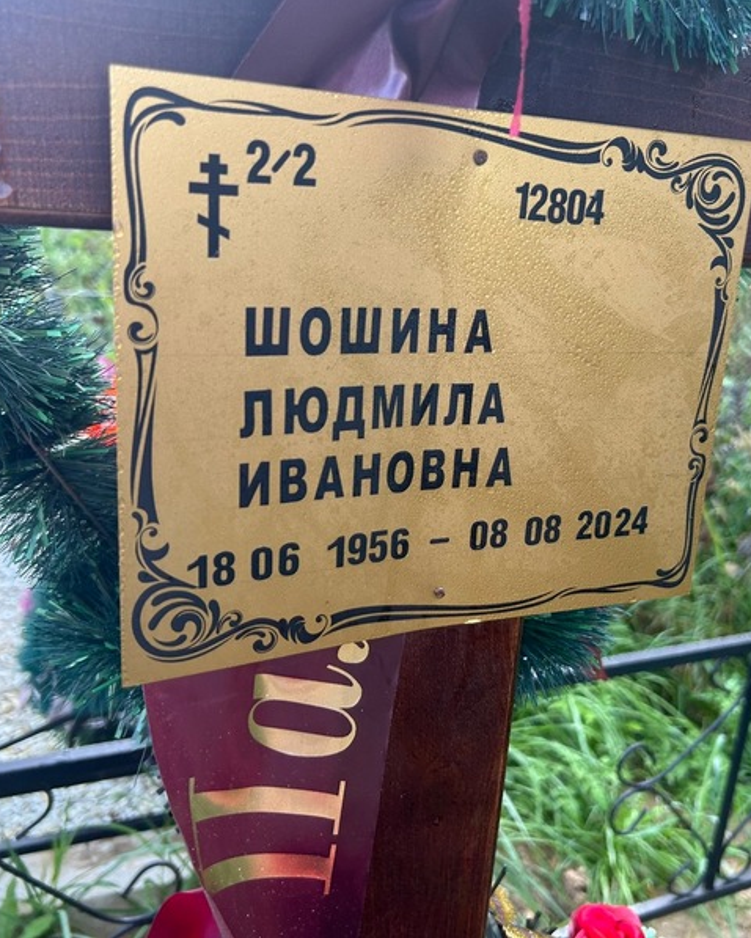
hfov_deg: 43.2
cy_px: 468
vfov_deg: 52.8
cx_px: 438
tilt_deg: -24.4
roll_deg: -0.7
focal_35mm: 34
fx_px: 944
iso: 40
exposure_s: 1/144
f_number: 1.5
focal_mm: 5.7
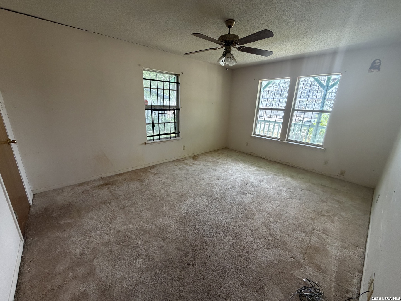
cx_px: 200
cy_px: 150
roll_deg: -1.6
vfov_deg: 85.7
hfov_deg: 102.1
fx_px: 162
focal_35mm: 14
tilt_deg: -16.6
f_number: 2.2
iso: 250
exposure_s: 1/121
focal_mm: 2.22
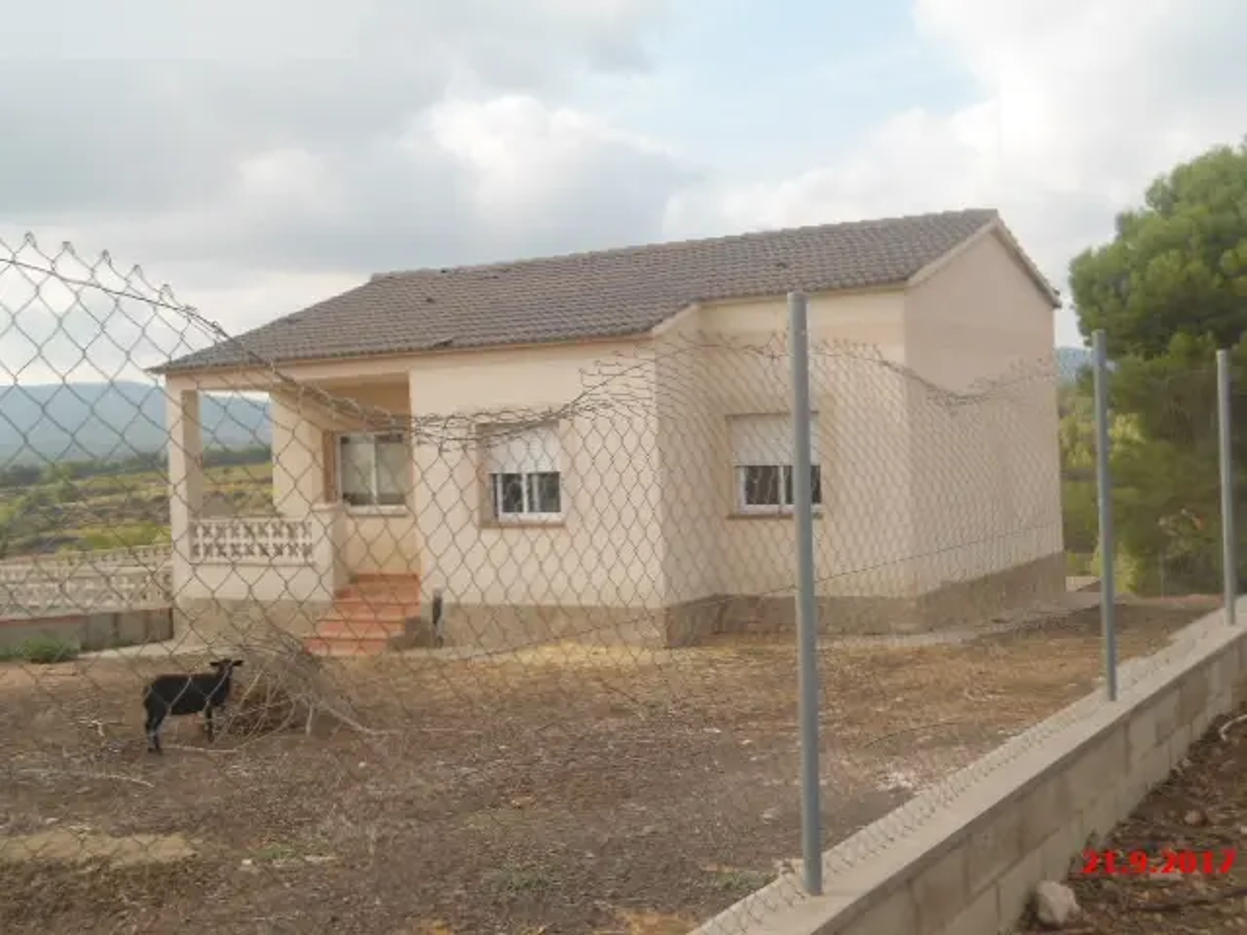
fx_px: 1585
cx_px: 624
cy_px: 468
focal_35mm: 44
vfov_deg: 32.9
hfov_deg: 42.9
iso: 80
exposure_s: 1/500
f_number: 3.5
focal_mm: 7.9
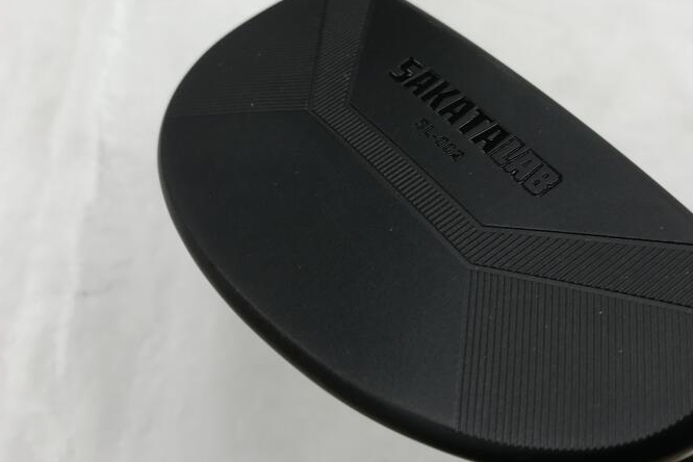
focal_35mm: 42
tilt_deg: -60.6
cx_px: 359
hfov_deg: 46.4
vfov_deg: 31.7
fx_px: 808
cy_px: 173
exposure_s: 1/60
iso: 20
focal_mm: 3.99
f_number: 1.8
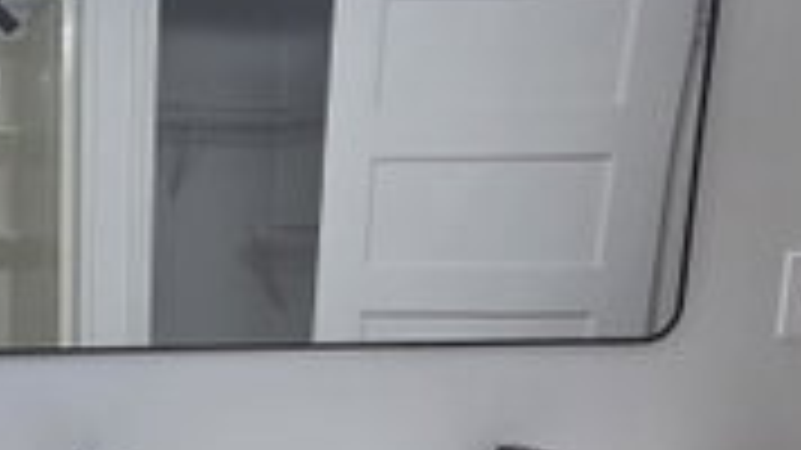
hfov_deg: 36.4
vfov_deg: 22.3
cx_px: -2
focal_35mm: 51
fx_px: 1083
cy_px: 477
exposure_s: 1/120
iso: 125
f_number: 2.2
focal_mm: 2.2
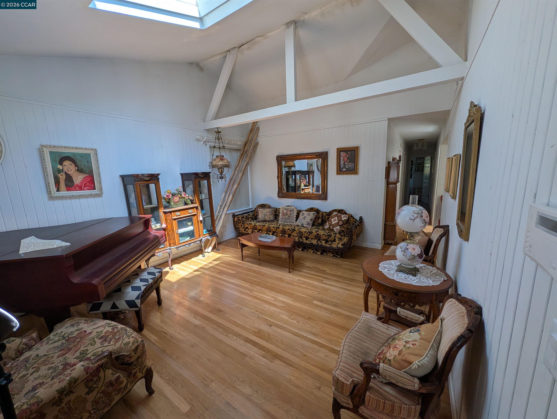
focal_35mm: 12
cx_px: 278
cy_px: 210
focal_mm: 2.02
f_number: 1.7
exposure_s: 1/447
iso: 46
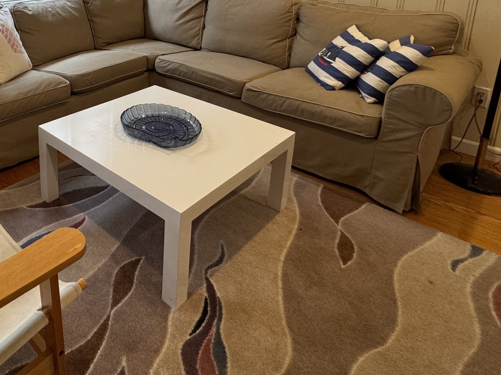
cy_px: 40
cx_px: 97
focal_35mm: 28
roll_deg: +0.1
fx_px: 405
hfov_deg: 58.4
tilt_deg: -13.7
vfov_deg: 45.3
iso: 250
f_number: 2.2
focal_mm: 2.22
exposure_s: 1/120
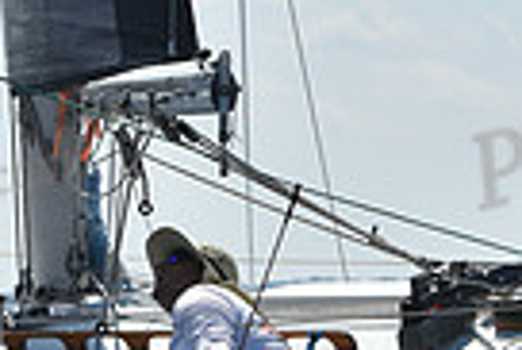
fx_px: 7200
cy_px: 363
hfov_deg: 4.2
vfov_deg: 2.8
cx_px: 276
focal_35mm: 496
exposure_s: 1/1250
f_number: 9
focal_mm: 116
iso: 320
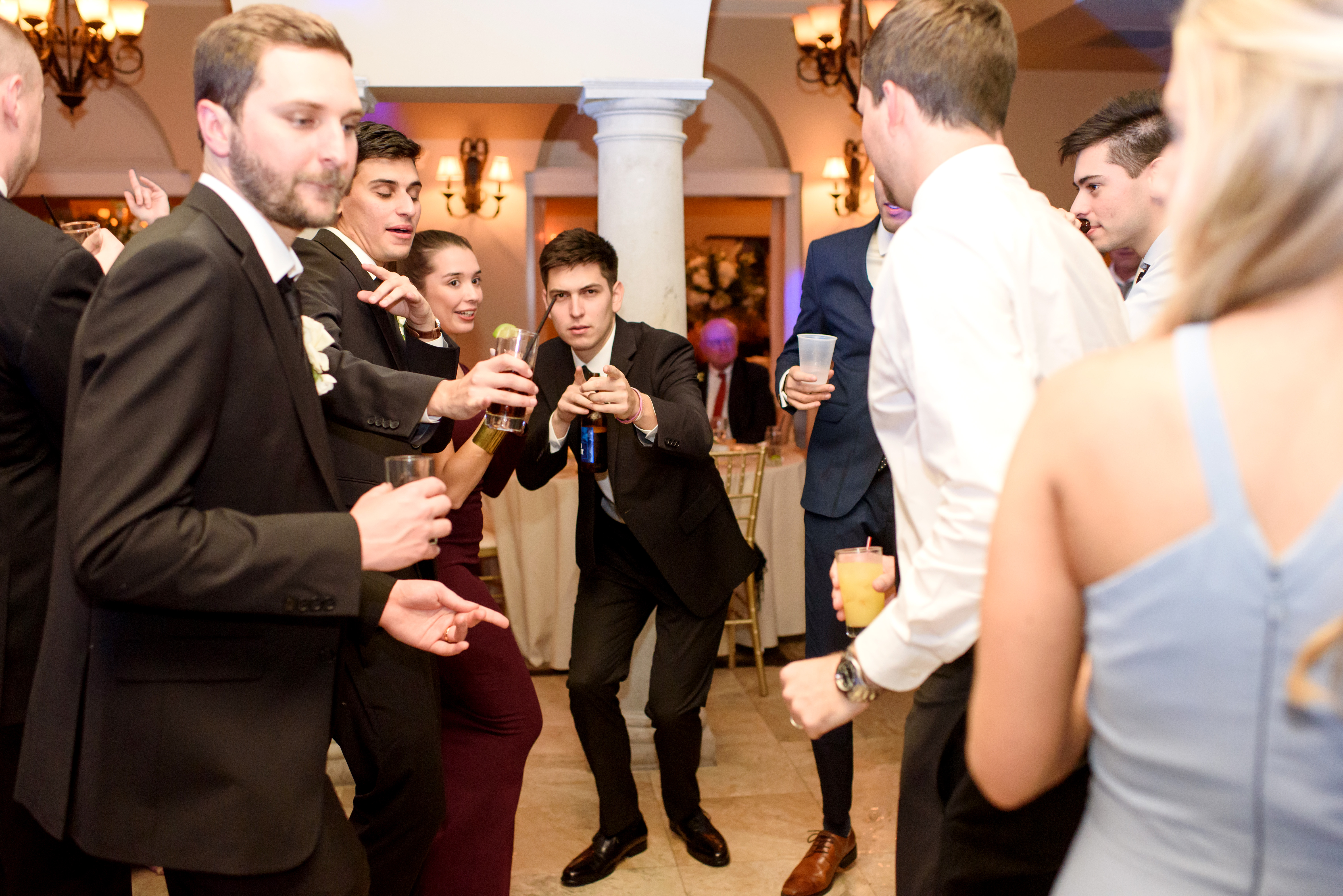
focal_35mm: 35
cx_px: 672
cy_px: 448
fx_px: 1306
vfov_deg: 37.9
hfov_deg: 54.4
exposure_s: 1/200
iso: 2000
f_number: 2.8
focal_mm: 35
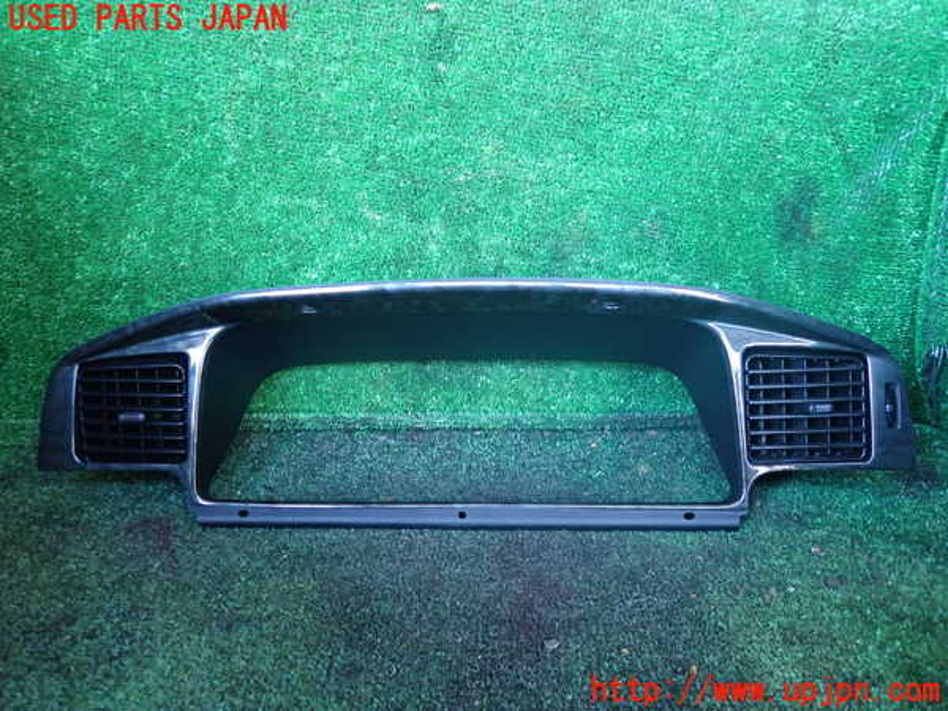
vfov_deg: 54.9
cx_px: 474
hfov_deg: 69.4
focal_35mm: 25
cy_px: 356
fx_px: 685
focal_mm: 4.5
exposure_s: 1/30
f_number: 2
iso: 500
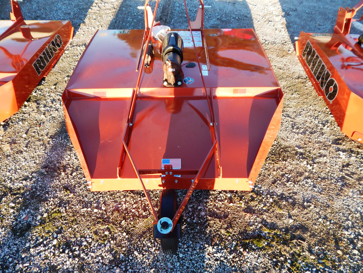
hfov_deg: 76.4
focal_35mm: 22
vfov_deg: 61.1
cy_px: 136
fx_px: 231
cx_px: 182
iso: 125
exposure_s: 1/250
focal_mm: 4
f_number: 3
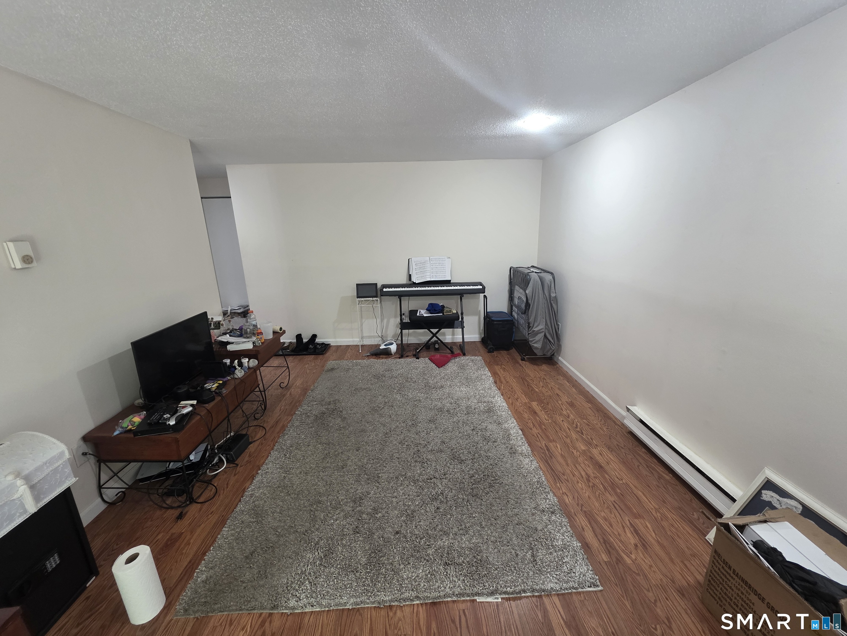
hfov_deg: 106.2
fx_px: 318
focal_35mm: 13
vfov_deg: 89.9
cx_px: 424
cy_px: 318
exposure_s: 1/60
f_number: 1.9
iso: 160
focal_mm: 2.2
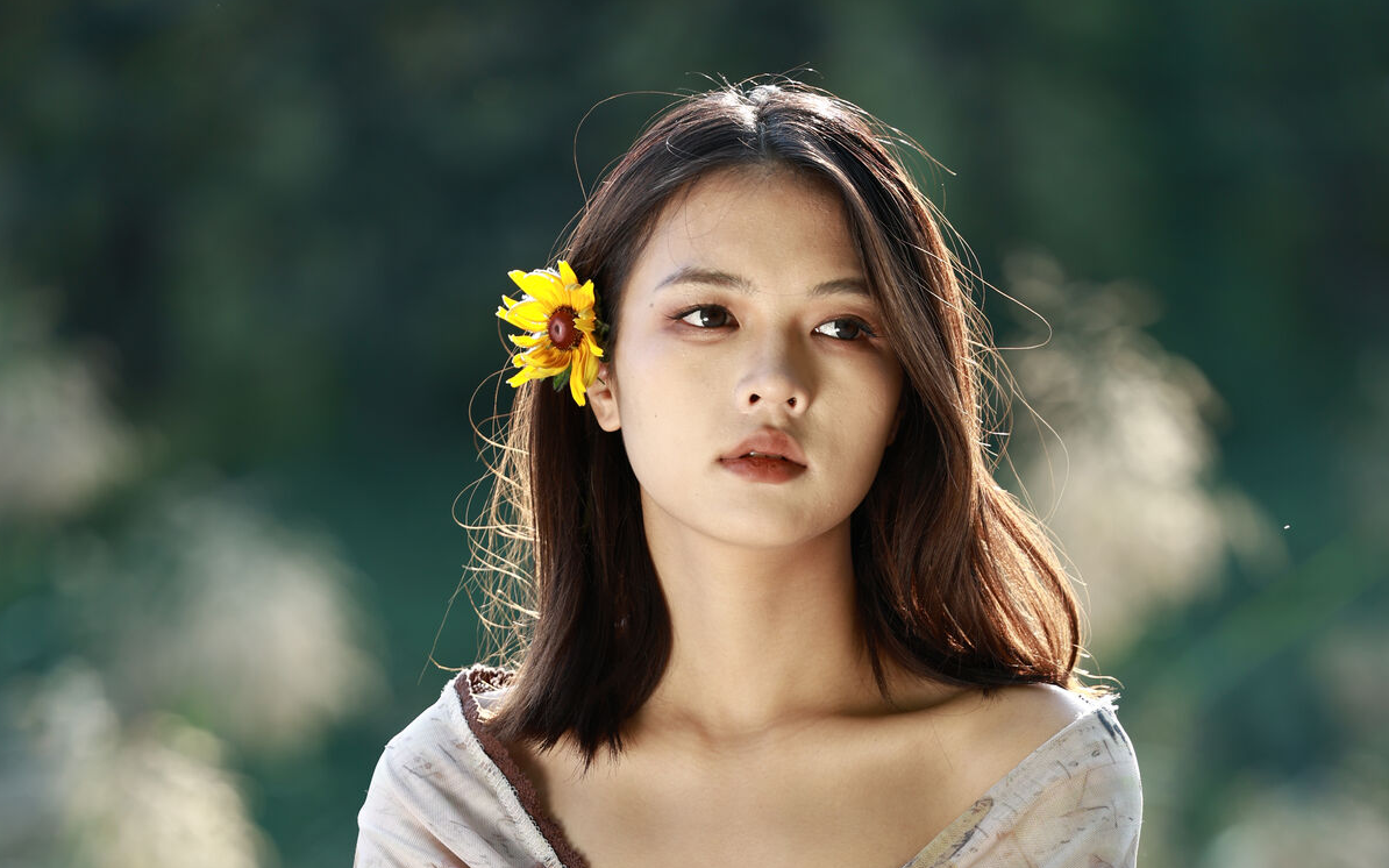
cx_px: 692
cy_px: 1016
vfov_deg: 5.3
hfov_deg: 8.4
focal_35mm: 249
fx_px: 9425
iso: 125
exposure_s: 1/320
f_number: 2.8
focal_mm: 163
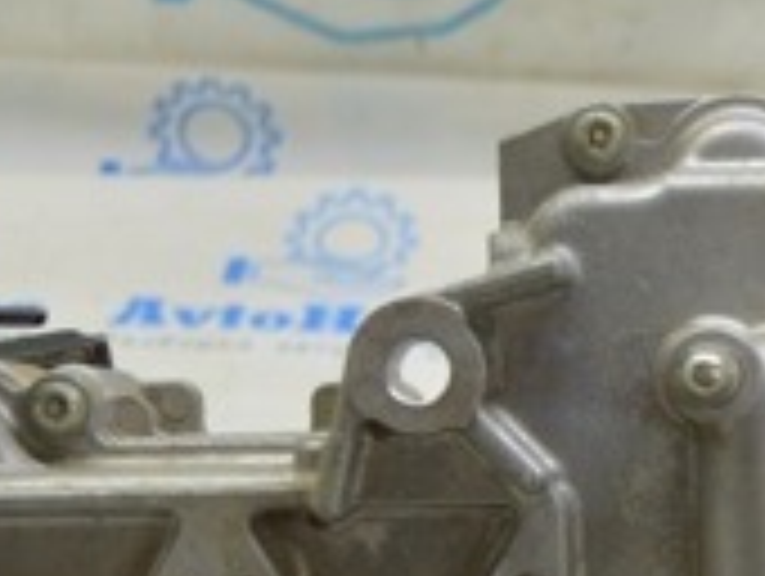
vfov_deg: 8.7
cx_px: 806
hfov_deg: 11.6
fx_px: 3714
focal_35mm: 168
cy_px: 799
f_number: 5.6
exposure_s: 1/25
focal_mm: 31
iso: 400
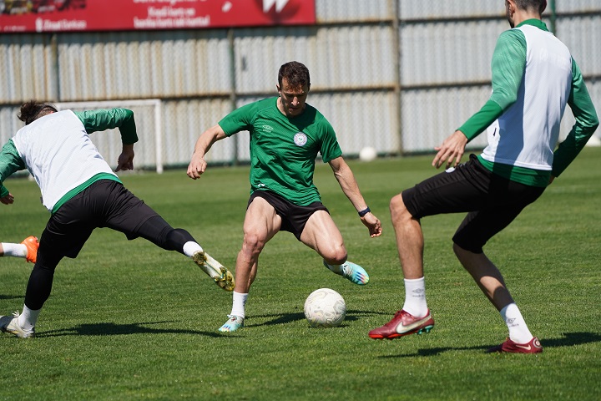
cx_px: 300
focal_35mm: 288
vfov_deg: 4.8
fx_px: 4808
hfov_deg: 7.2
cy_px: 200
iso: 400
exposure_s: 1/2000
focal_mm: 288
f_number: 5.6
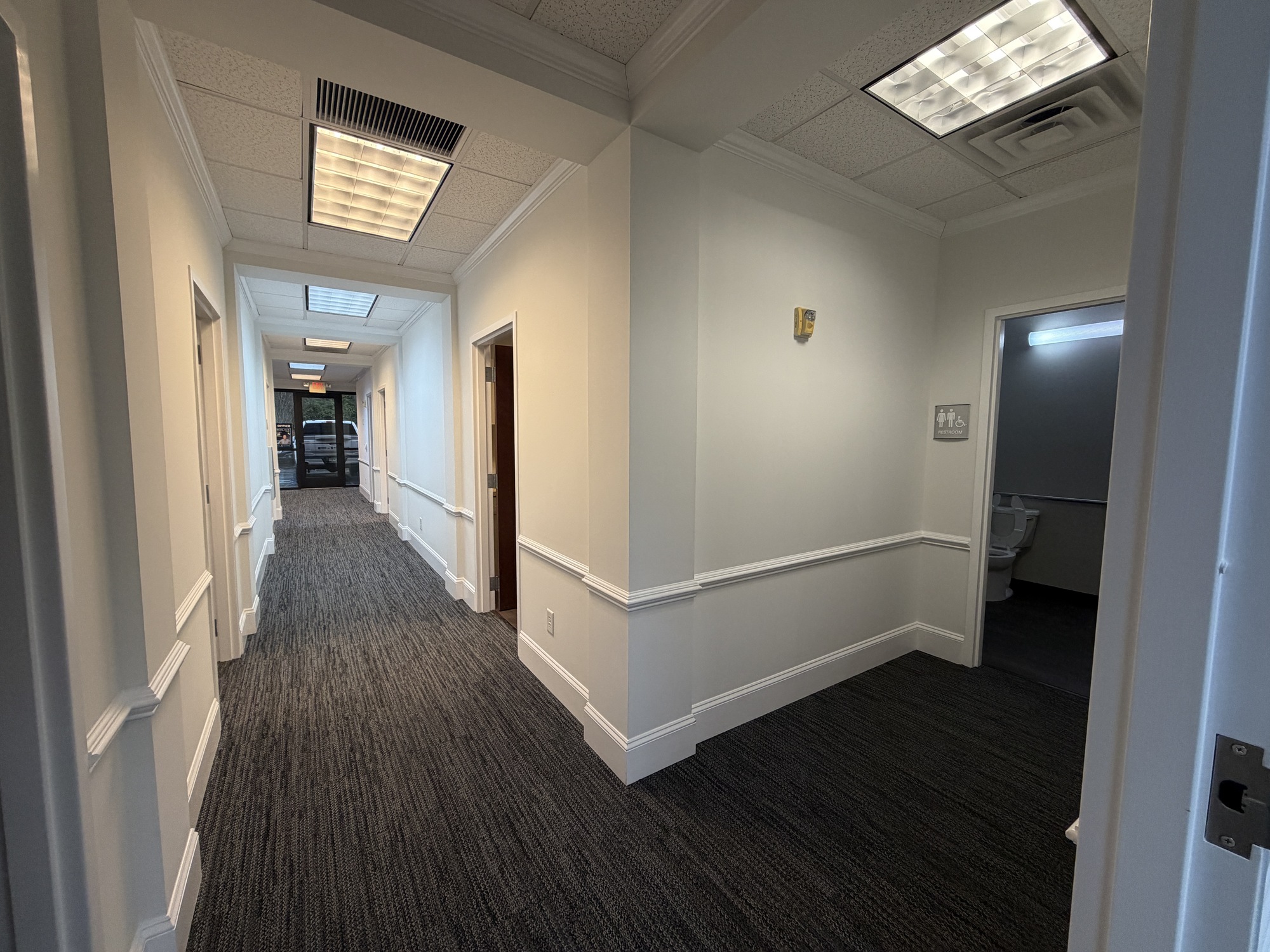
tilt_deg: -4.9
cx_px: 635
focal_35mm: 14
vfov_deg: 85.7
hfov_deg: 102.1
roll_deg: +0.0
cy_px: 476
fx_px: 514
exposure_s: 1/120
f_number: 2.2
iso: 200
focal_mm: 2.22
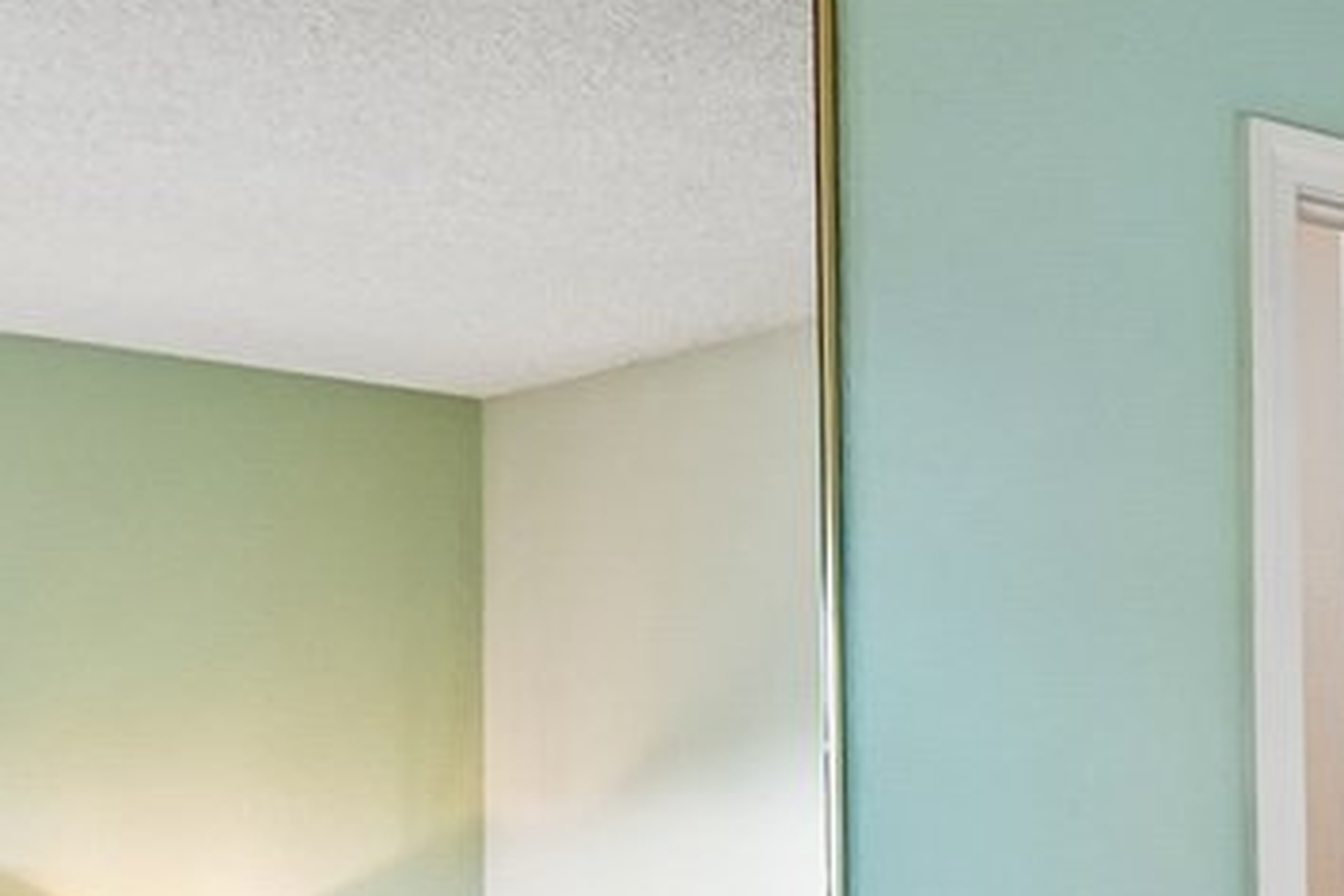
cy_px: 1076
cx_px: 2855
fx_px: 3024
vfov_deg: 16.2
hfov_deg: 16.8
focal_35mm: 81
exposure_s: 1/15
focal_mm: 14
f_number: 8
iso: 640
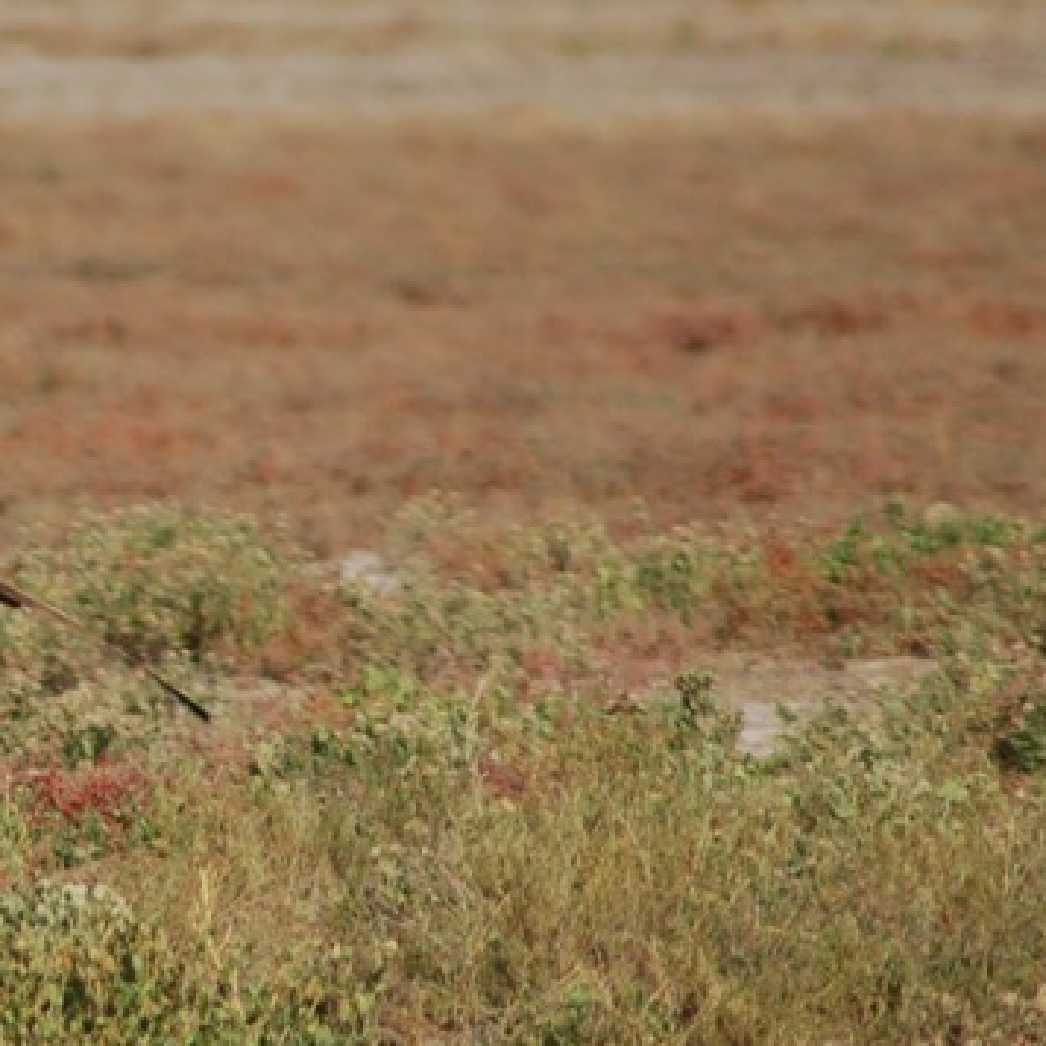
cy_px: 489
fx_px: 43896
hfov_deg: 1.4
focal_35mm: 1284
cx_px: -337
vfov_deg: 1.4
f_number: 5.6
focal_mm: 300
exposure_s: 1/2000
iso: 320
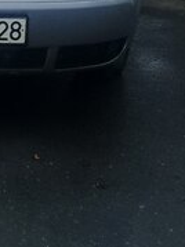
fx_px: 614
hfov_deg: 16.2
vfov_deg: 21.3
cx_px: -57
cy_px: -41
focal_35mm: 86
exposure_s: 1/436
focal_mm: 3.3
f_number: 2.2
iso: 64
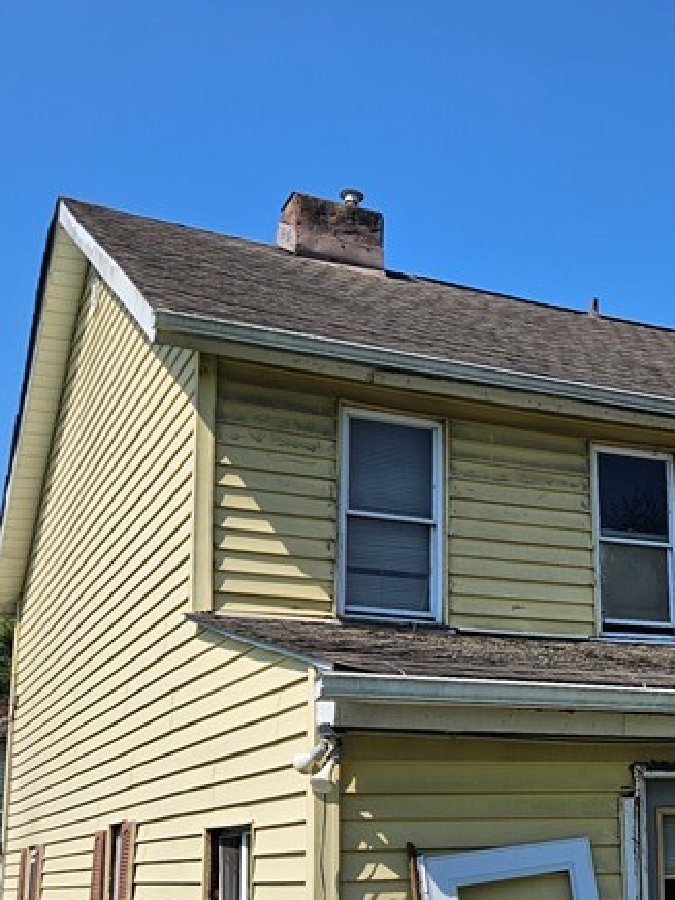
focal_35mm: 54
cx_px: 692
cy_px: 615
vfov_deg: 35.1
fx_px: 1404
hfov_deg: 25.5
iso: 25
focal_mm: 5.4
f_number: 1.8
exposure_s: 1/2222
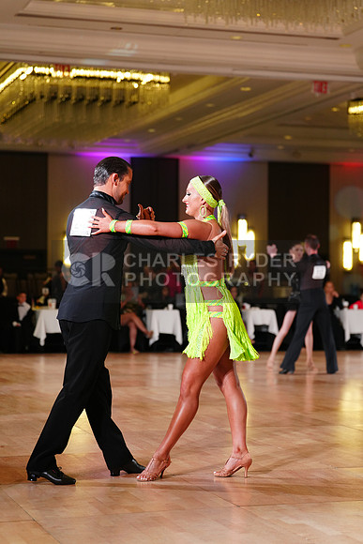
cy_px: 272
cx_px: 182
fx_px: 1164
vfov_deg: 26.3
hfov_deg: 17.7
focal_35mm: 77
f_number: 2.8
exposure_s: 1/400
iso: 1600
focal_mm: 77
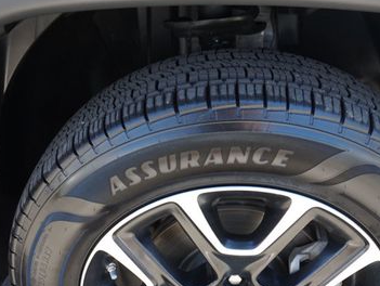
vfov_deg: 33.5
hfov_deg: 44.8
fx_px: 462
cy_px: 225
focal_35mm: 42
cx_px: 192
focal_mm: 16
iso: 100
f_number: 4
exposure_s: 1/60
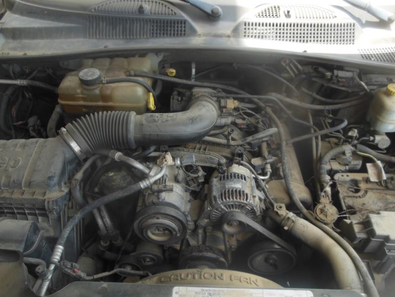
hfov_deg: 61.7
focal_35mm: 29
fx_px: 331
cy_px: 148
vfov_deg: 48.2
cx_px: 198
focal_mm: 5.2
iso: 200
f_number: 3.3
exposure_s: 1/250
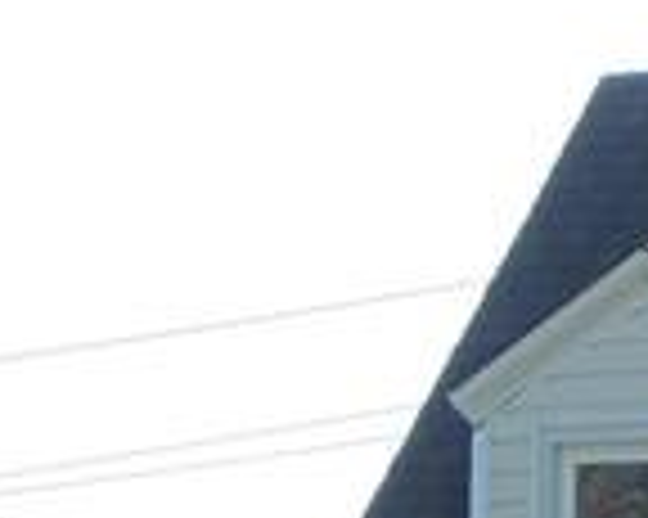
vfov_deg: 2.9
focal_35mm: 527
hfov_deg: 3.6
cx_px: 1282
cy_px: 1095
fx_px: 10100
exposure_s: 1/500
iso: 125
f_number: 4.4
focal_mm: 13.6
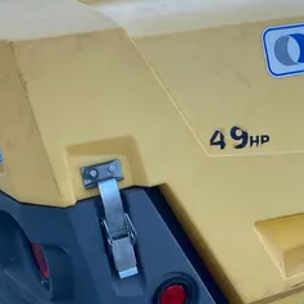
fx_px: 705
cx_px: 273
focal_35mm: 71
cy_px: 188
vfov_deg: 24.3
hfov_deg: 23.7
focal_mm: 4.25
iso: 32
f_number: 1.8
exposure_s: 1/778
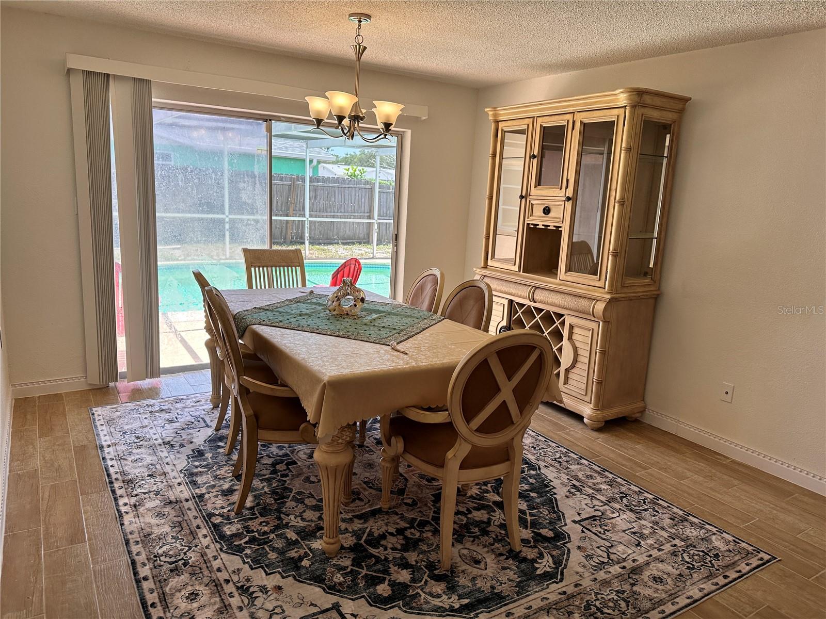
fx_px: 573
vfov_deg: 56.8
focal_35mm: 24
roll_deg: -3.3
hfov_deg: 71.6
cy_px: 310
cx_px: 413
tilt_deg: -11.6
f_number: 1.78
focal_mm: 6.86
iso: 80
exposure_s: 1/524
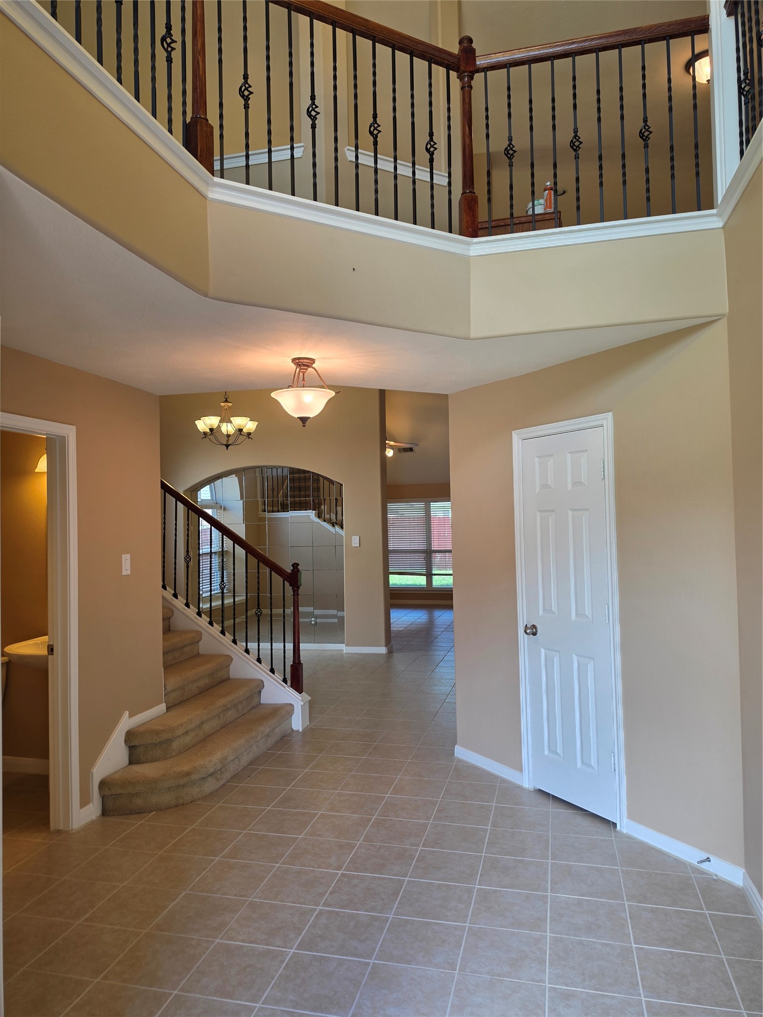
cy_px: 508
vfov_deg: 73.9
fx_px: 676
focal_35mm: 23
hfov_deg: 58.9
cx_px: 382
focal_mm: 6.5
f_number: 1.4
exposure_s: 1/120
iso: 64
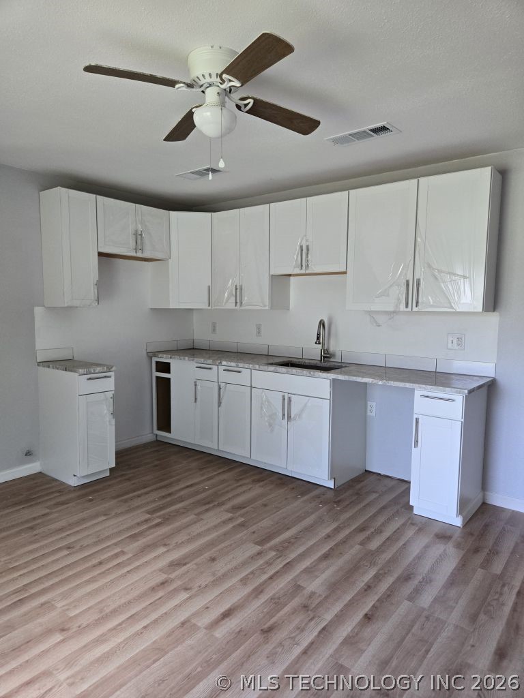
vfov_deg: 73.9
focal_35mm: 23
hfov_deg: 58.9
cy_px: 349
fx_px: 464
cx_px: 262
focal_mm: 5.4
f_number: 1.8
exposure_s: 1/120
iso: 200
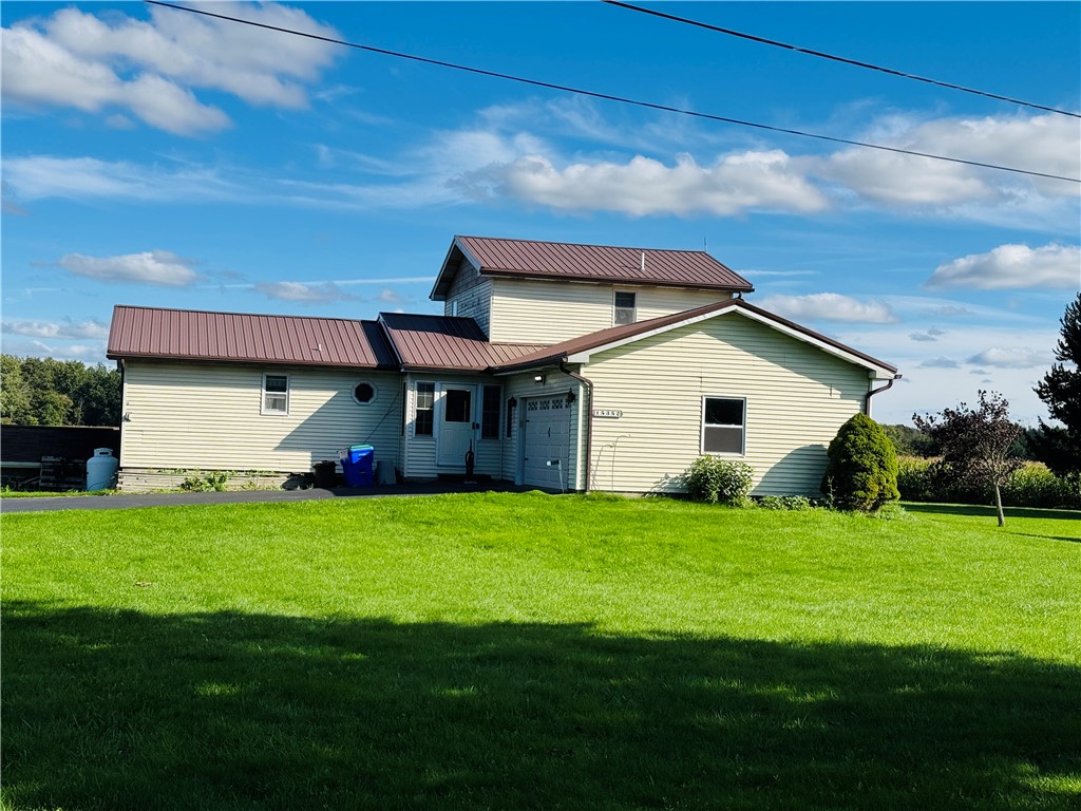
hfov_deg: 39.7
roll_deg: -2.3
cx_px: 540
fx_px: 1499
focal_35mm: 48
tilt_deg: +1.3
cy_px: 406
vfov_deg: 30.3
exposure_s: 1/6410
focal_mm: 6.76
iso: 64
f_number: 1.78
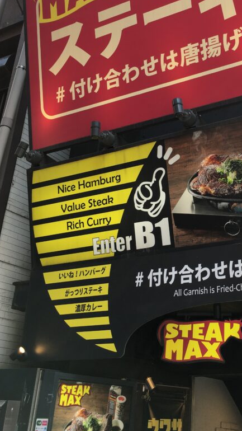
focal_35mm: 42
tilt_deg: +25.4
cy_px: 189
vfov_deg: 48.2
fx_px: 479
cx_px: 201
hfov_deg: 27.6
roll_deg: -3.6
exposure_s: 1/204
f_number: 2.2
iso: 25
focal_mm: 4.15
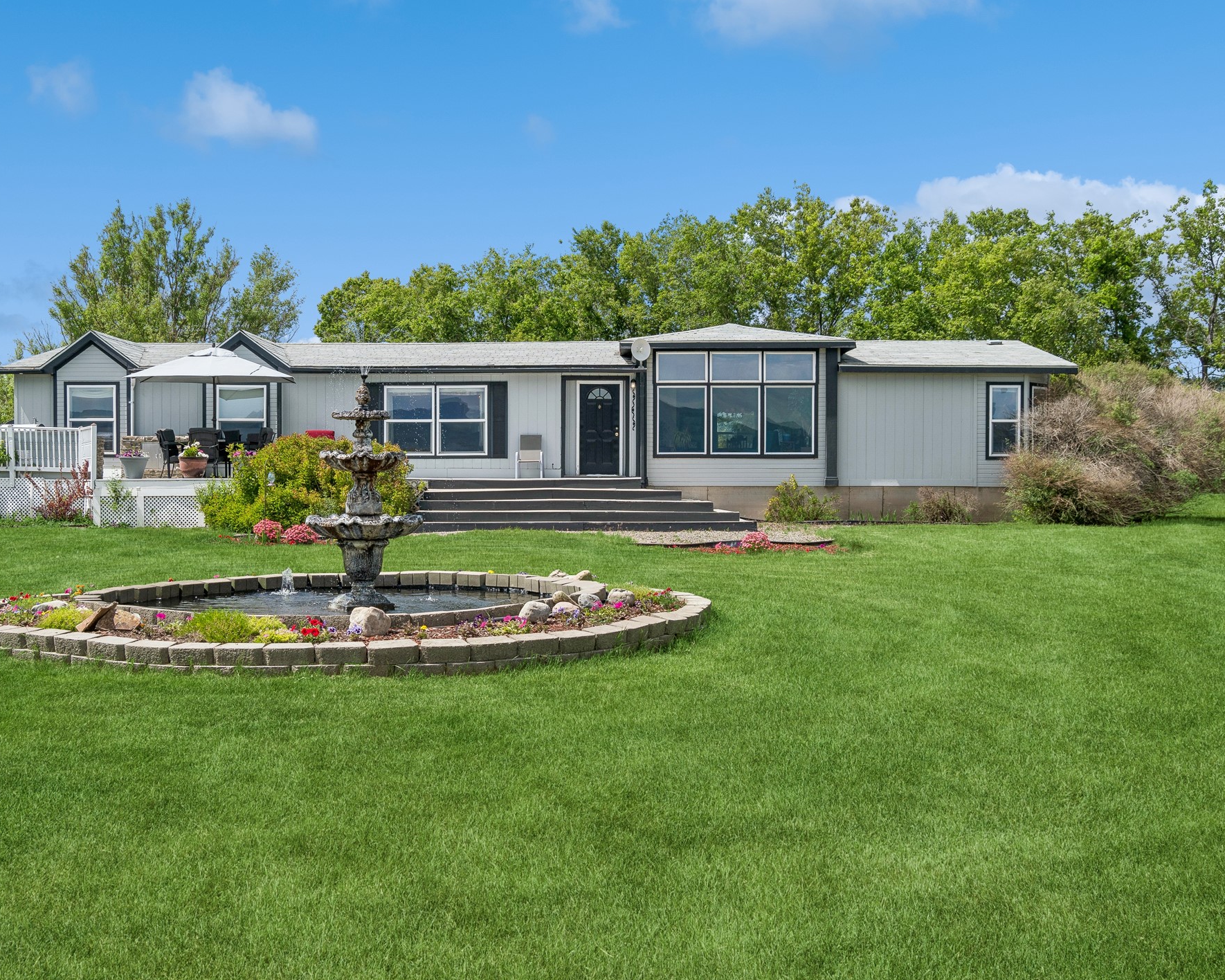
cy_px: 490
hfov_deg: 47.8
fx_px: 1378
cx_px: 532
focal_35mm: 38
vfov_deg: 39.2
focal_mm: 22
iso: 100
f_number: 6.3
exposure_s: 1/800
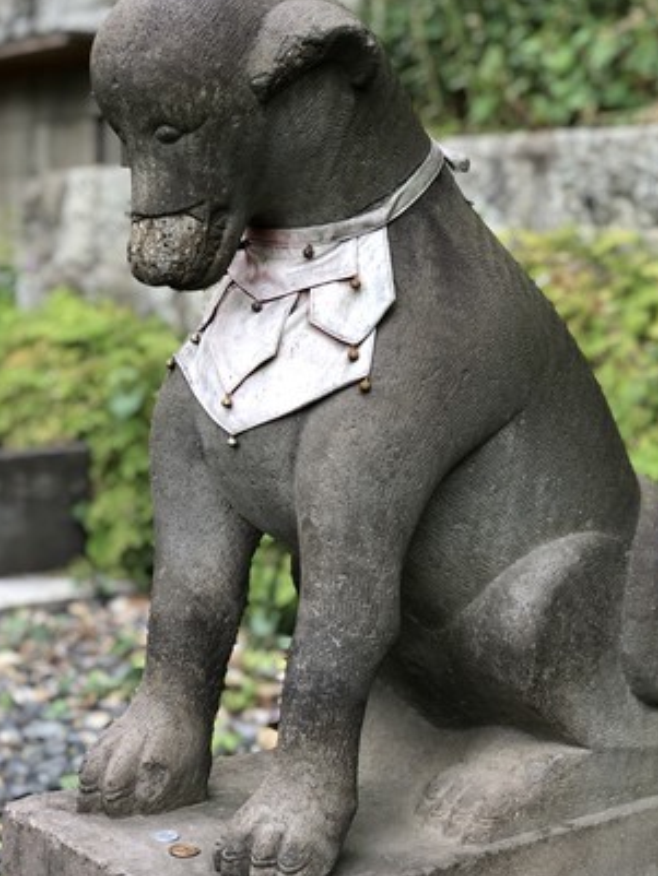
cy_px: 406
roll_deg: -1.3
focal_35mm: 64
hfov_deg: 22.9
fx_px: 1621
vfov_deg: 30.2
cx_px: 361
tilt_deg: -5.0
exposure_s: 1/60
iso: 25
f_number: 2.8
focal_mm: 6.6
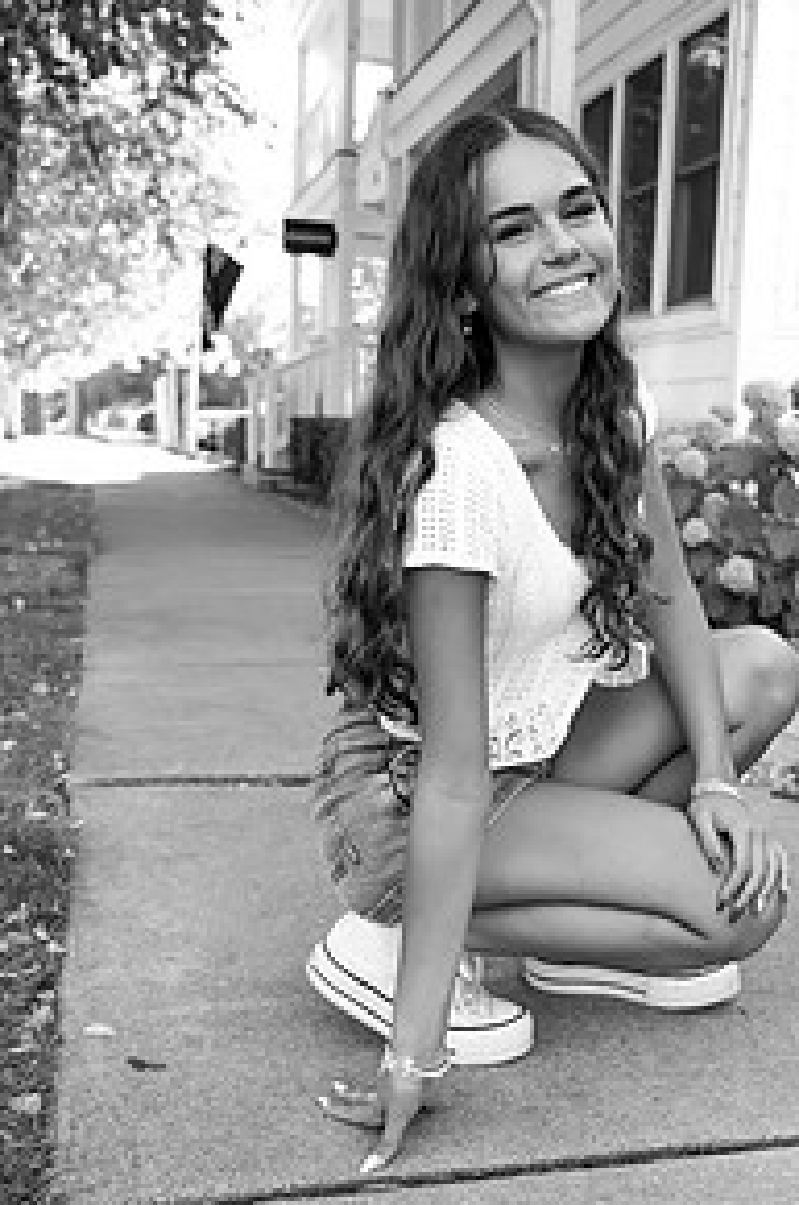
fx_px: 1370
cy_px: 617
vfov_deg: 47.5
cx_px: 565
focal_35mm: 41
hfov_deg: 32.1
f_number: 4
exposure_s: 1/800
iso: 1600
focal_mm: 26.5
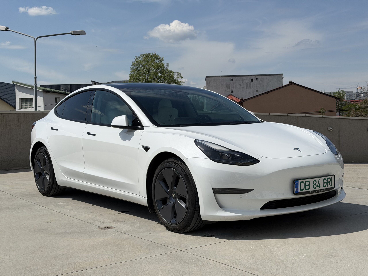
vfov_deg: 30.3
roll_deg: +1.5
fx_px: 510
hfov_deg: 39.7
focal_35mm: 48
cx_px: 184
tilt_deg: -2.8
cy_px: 138
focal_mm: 6.76
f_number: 1.78
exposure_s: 1/13333
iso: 64
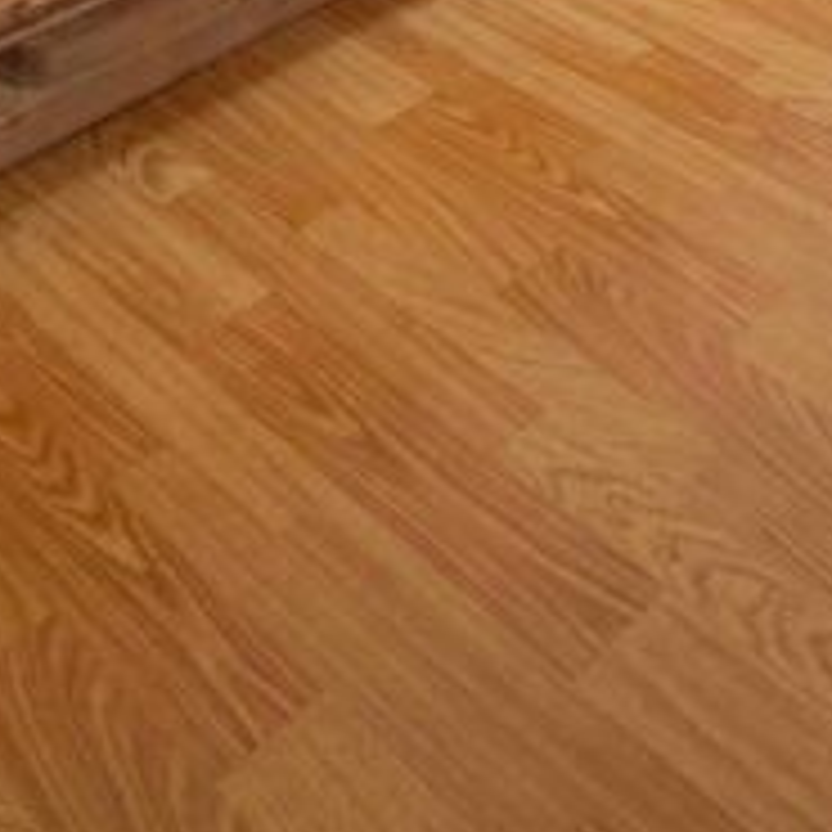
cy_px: -690
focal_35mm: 66
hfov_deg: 24.7
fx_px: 1795
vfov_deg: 19.3
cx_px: 863
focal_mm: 14
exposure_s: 1/1.25
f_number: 11
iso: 64
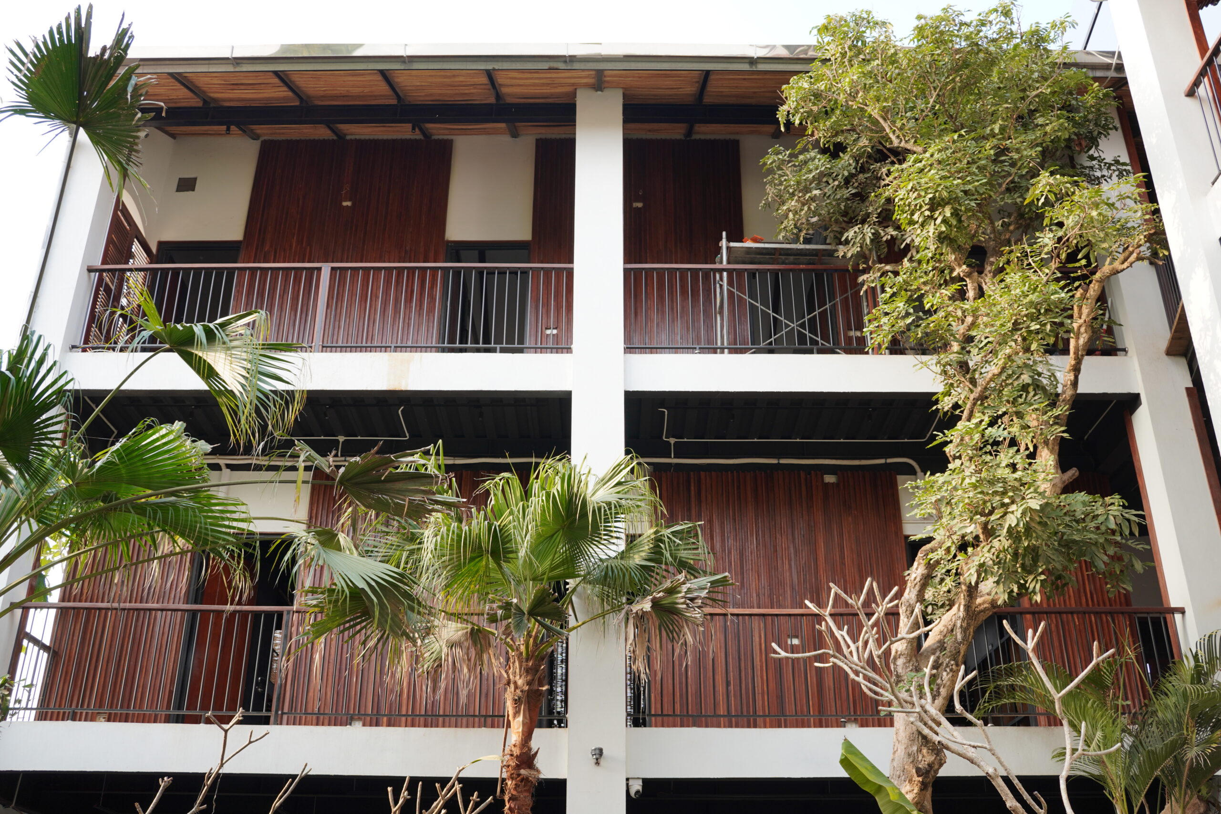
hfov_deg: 54.7
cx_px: 610
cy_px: 407
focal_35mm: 35
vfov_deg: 38.1
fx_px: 1180
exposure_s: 1/80
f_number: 4.5
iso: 100
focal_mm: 23.2
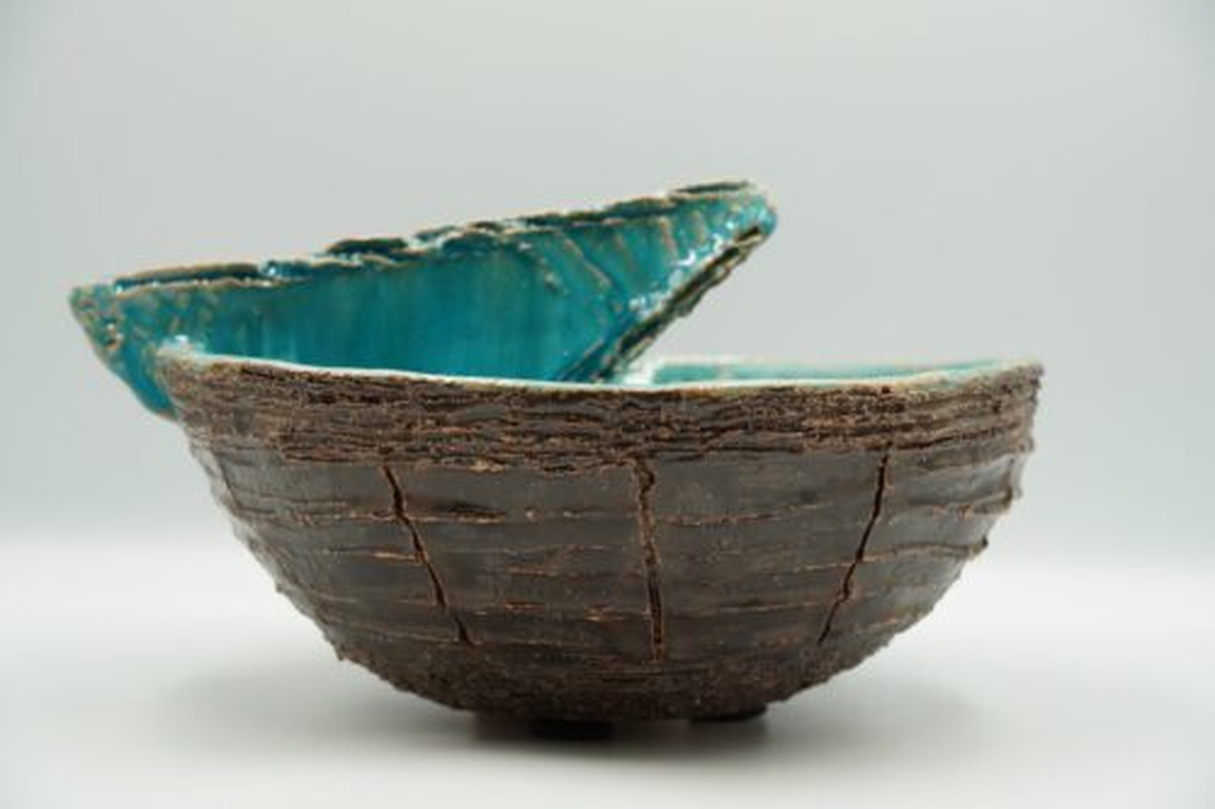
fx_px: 2733
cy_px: 404
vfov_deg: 16.8
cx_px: 608
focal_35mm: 81
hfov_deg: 25.1
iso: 100
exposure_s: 1/25
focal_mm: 54
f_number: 5.6
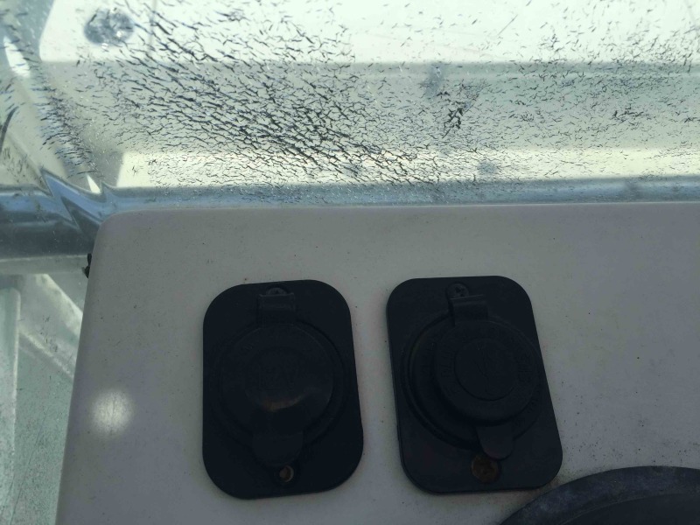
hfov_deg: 61.7
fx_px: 586
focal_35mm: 29
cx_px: 350
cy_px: 262
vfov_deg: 48.2
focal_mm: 4.15
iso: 32
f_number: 2.2
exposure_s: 1/746
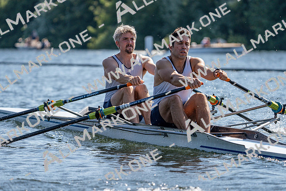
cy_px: 96
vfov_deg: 5.1
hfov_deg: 7.7
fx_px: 2130
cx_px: 143
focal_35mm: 268
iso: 250
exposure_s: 1/1600
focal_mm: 268
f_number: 5.6
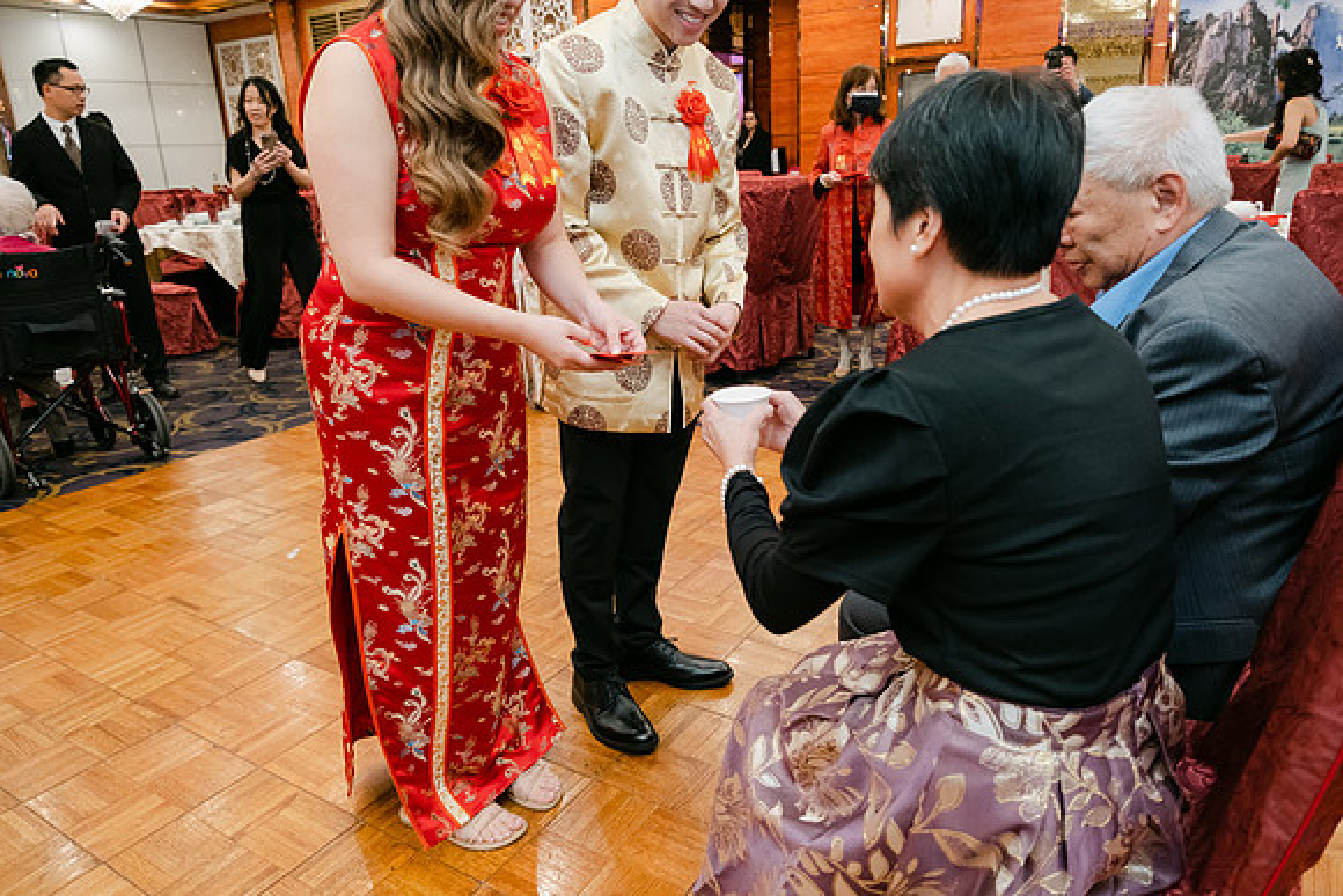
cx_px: 672
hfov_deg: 72.4
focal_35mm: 25
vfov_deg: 52.1
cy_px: 448
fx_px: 917
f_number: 2.8
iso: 1000
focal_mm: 16
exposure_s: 1/125
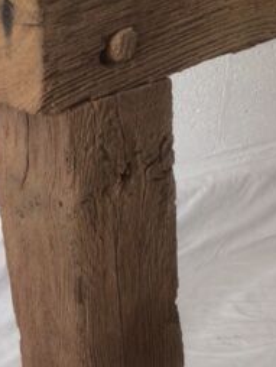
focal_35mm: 73
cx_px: -39
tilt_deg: -34.4
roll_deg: +5.0
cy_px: 345
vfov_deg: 25.6
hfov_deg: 19.2
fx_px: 775
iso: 64
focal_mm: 4.15
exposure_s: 1/100
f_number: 2.2
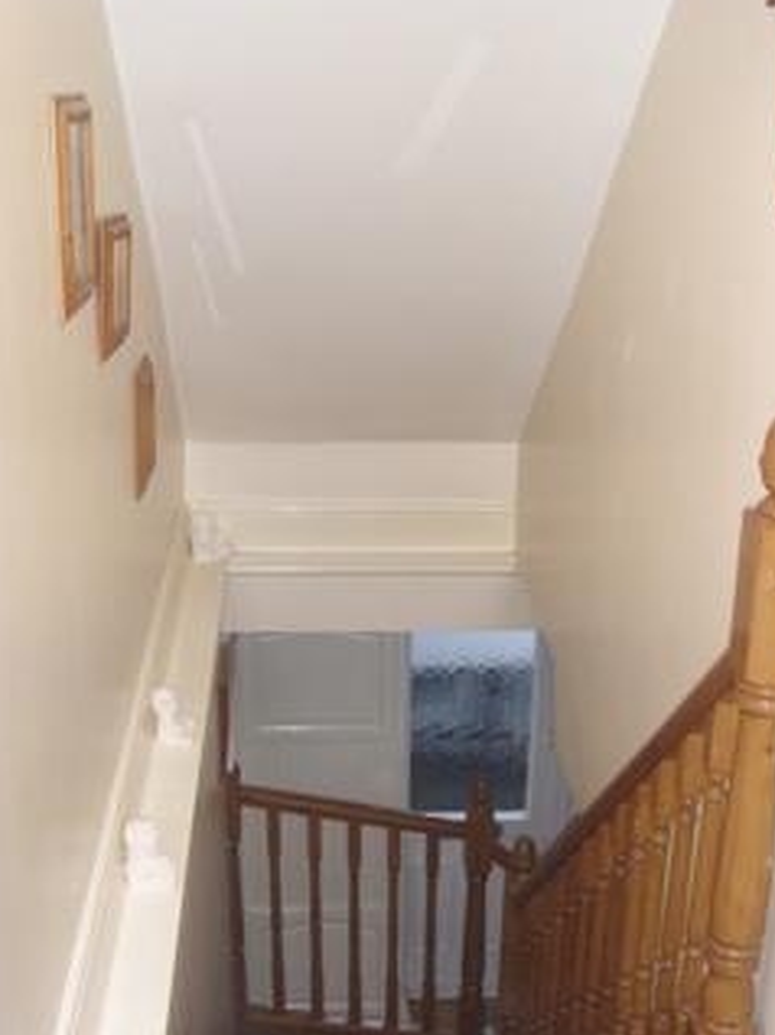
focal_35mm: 39
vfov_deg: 47.8
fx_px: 1166
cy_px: 570
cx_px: 420
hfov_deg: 36.7
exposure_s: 1/30
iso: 200
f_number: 3.5
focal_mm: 6.3
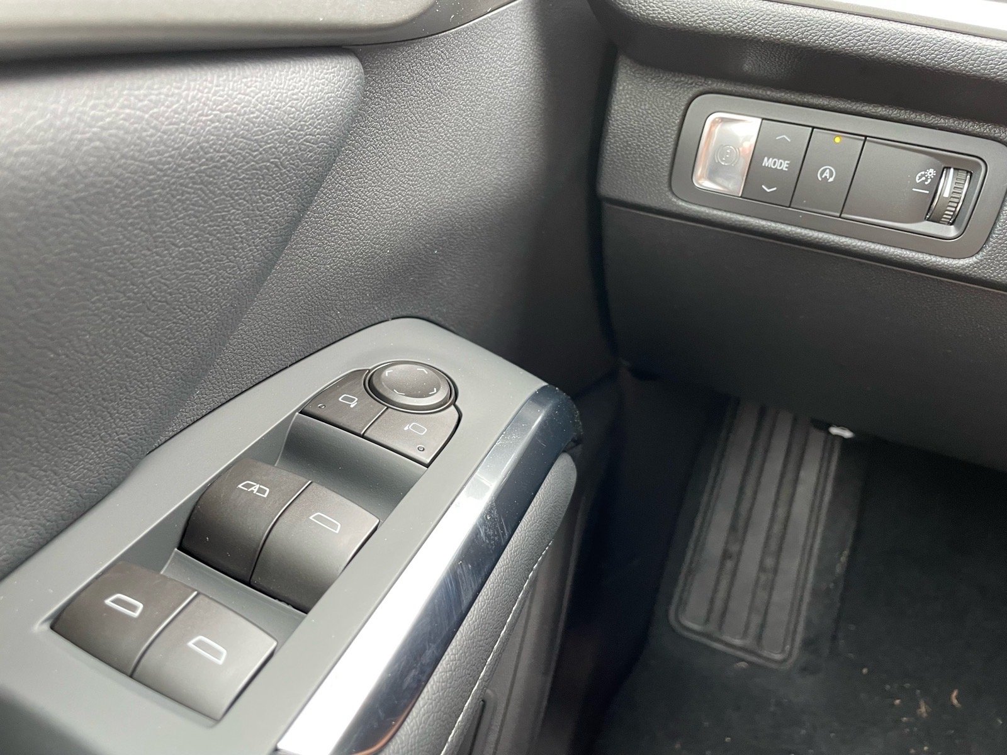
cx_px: 504
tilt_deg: -36.3
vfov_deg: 53.1
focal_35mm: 26
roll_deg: -3.3
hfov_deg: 67.3
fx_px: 756
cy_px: 378
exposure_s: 1/60
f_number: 1.6
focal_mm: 4.2
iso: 250
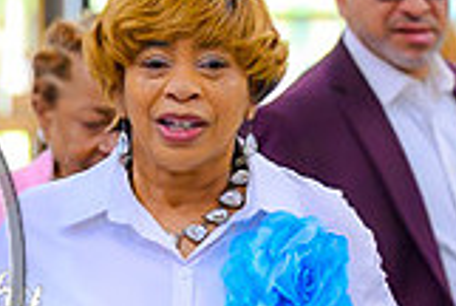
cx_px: -220
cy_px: 340
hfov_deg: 6.0
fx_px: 4302
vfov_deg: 4.1
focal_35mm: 339
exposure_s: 1/200
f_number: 2.8
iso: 2800
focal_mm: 77
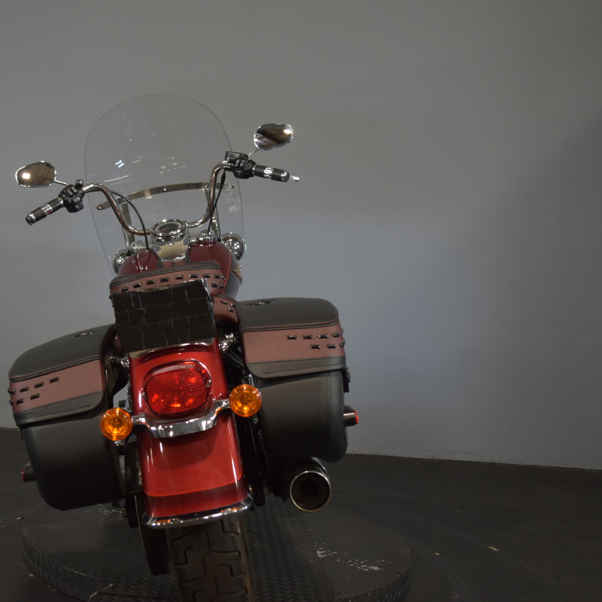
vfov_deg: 39.2
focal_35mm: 43
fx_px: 846
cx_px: 182
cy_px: 301
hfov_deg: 38.5
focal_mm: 22
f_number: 4
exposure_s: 1/30
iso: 500
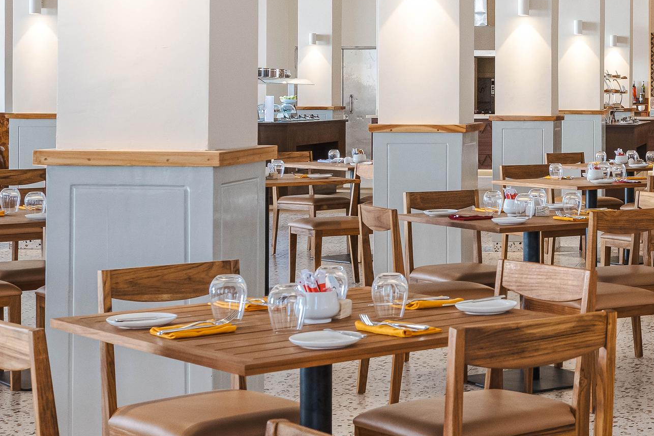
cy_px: 96
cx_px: 713
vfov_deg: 16.2
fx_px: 1526
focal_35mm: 84
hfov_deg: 22.8
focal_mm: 24
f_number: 7.1
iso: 320
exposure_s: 1/25
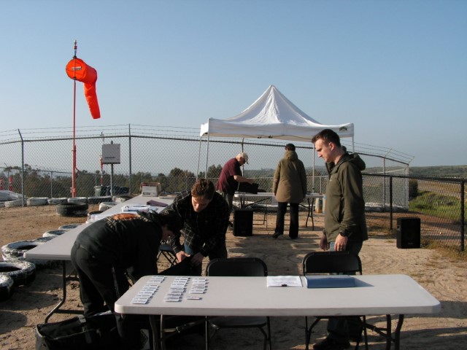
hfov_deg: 51.4
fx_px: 486
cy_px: 175
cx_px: 234
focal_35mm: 36
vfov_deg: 39.7
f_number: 4.8
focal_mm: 6
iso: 50
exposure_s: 1/400
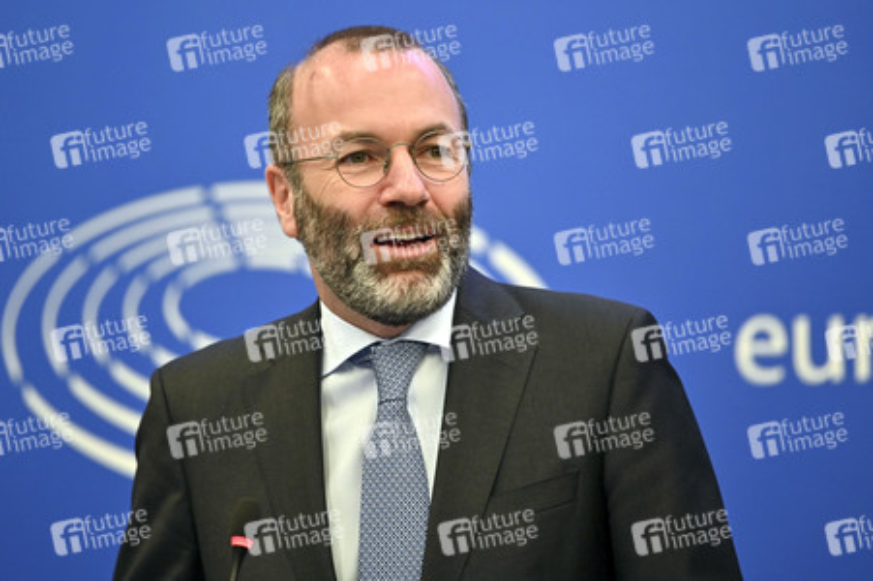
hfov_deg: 10.3
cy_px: 290
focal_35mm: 200
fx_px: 4846
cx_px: 436
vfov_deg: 6.9
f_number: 2.8
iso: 640
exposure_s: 1/160
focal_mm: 200
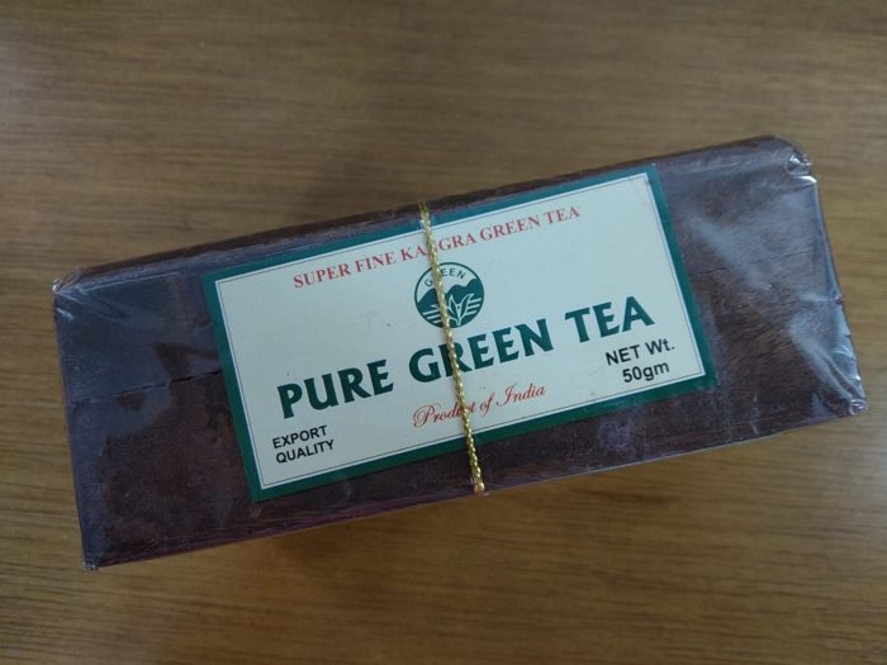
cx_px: 444
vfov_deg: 53.1
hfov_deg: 67.3
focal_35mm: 26
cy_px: 332
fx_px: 666
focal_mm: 3.82
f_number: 2.2
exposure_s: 1/33
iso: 125
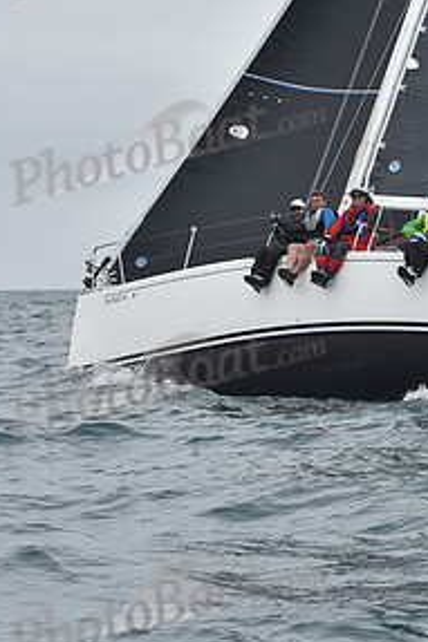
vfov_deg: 11.8
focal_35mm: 174
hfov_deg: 7.8
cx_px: 444
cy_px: 232
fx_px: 3107
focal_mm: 86
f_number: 10
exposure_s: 1/800
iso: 250
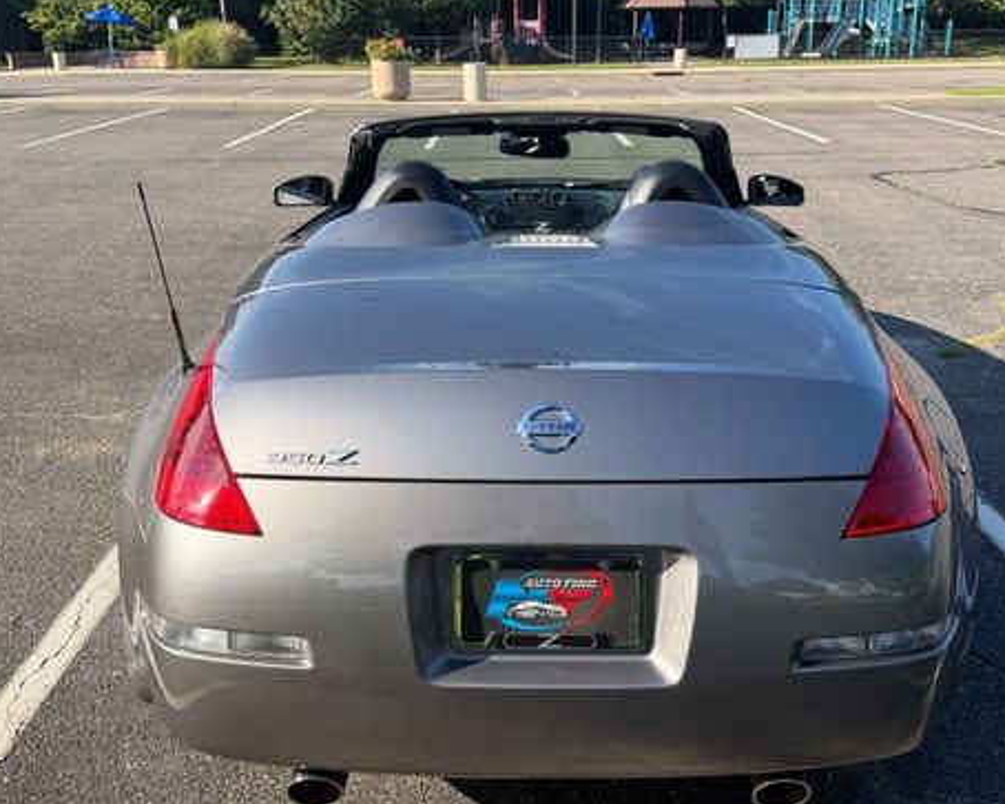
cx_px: 520
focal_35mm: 33
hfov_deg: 54.2
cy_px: 365
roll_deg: +1.3
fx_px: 981
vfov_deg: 44.5
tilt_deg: -17.7
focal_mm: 6.76
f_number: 1.78
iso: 80
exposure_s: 1/2232
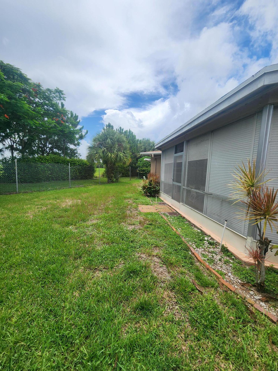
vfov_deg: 106.2
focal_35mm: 13
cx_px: 139
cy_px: 186
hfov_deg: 89.9
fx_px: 139
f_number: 2.2
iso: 50
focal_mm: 2.2
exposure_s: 1/1884
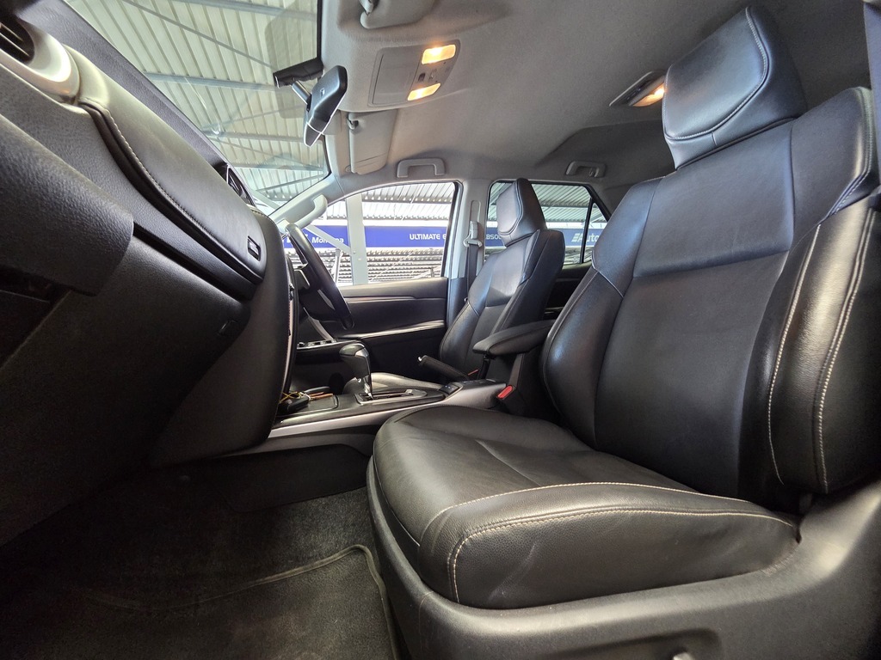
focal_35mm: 13
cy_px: 330
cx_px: 440
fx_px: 331
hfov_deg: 106.2
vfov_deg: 89.9
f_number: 2.2
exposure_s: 1/50
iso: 640
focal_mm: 2.2
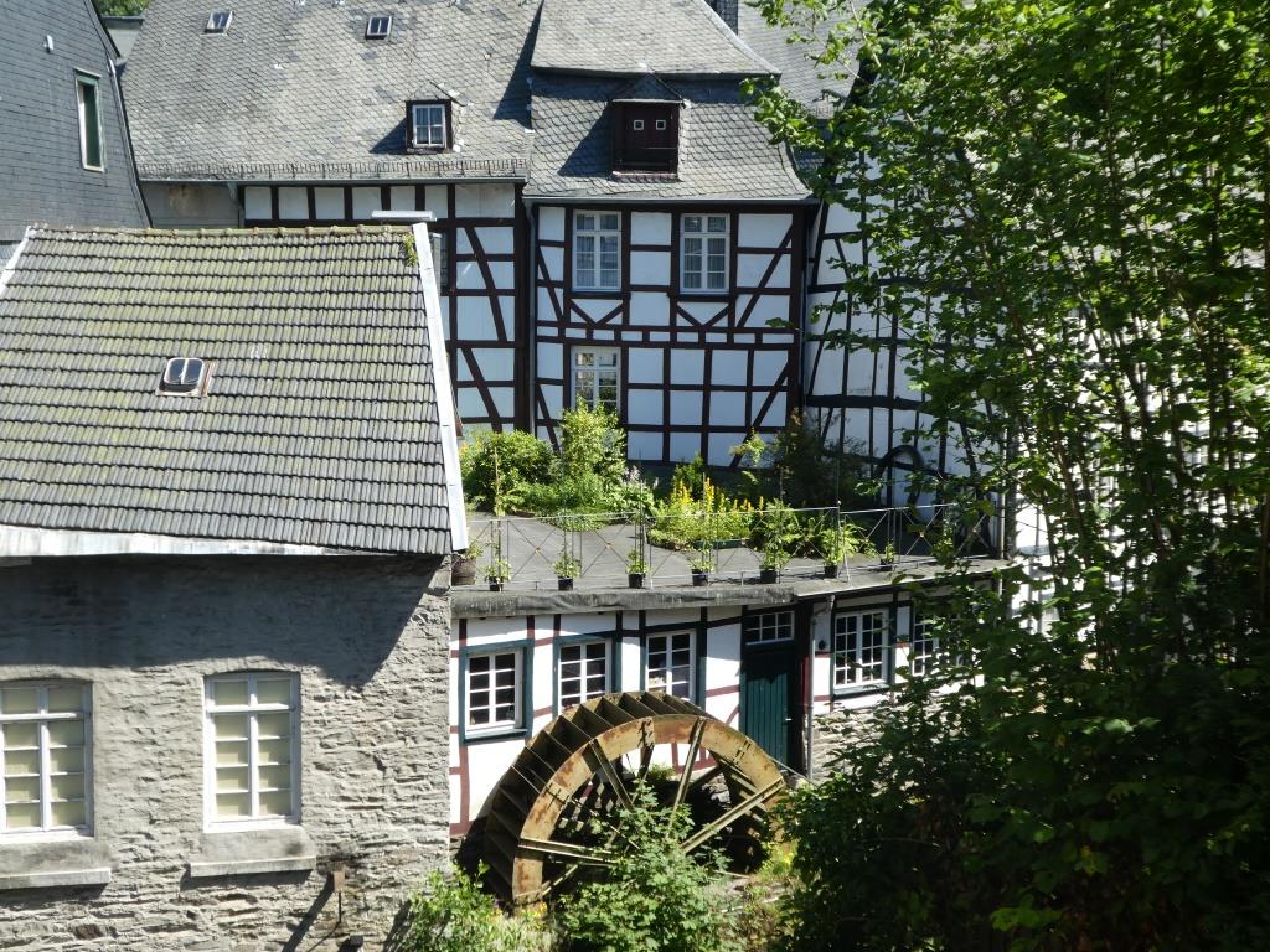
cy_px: 476
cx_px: 635
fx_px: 1614
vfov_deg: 32.9
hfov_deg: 42.9
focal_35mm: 44
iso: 80
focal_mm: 7.8
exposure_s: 1/250
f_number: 3.9
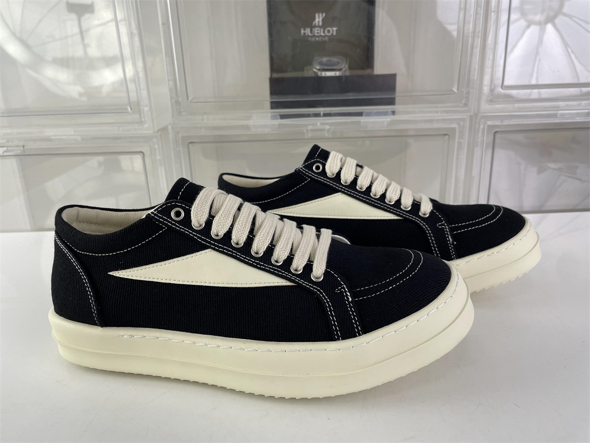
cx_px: 295
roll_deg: +2.0
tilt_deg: -18.6
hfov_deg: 67.3
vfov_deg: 53.1
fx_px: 443
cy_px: 222
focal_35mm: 26
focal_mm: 4.2
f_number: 1.6
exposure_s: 1/165
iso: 32
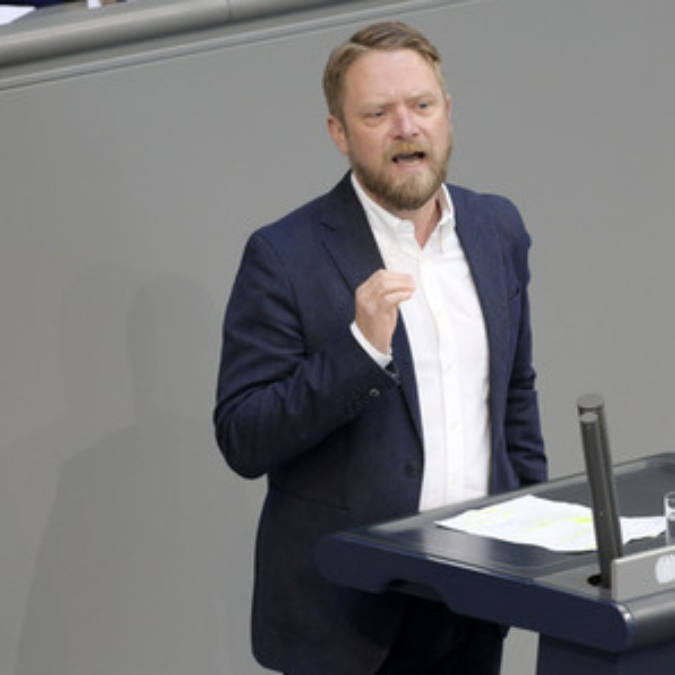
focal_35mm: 502
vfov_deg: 3.5
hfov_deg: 3.5
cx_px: 447
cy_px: 338
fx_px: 11075
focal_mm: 390
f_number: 5.6
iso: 8000
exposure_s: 1/400
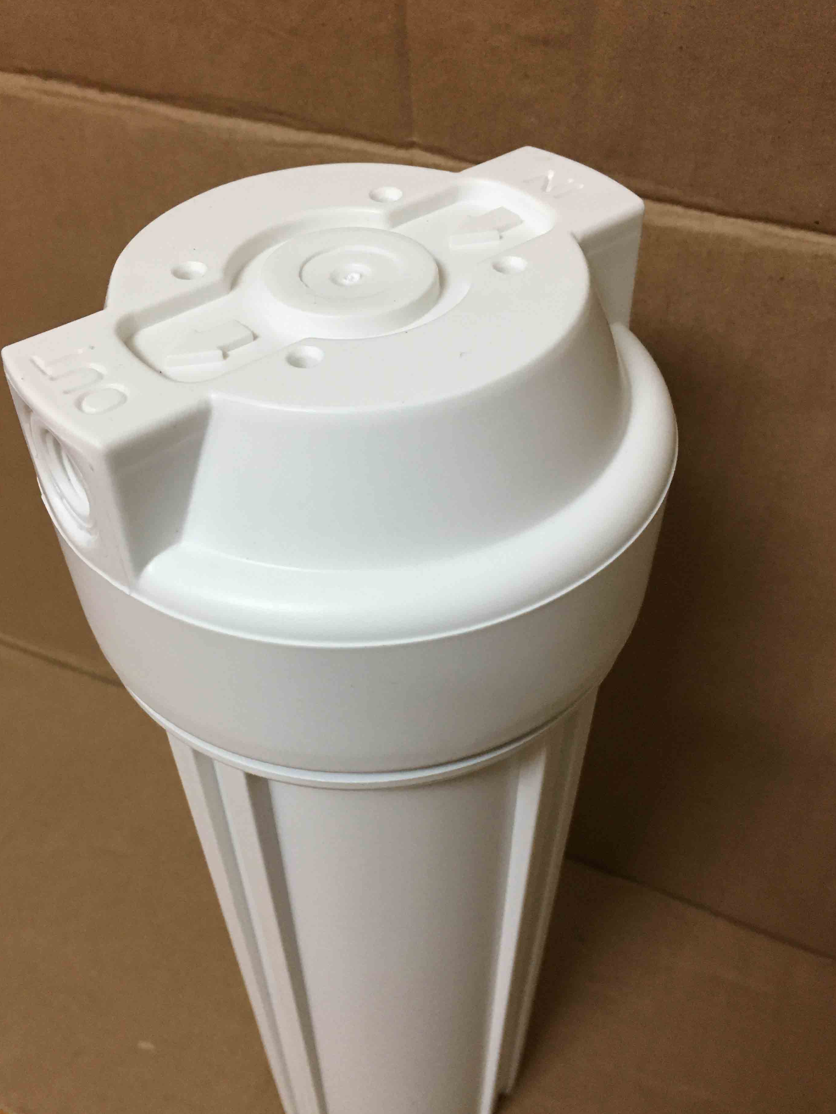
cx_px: 401
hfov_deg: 44.2
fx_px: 1030
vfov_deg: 56.7
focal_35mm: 32
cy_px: 605
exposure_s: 1/33
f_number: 2.2
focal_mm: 4.15
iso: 160
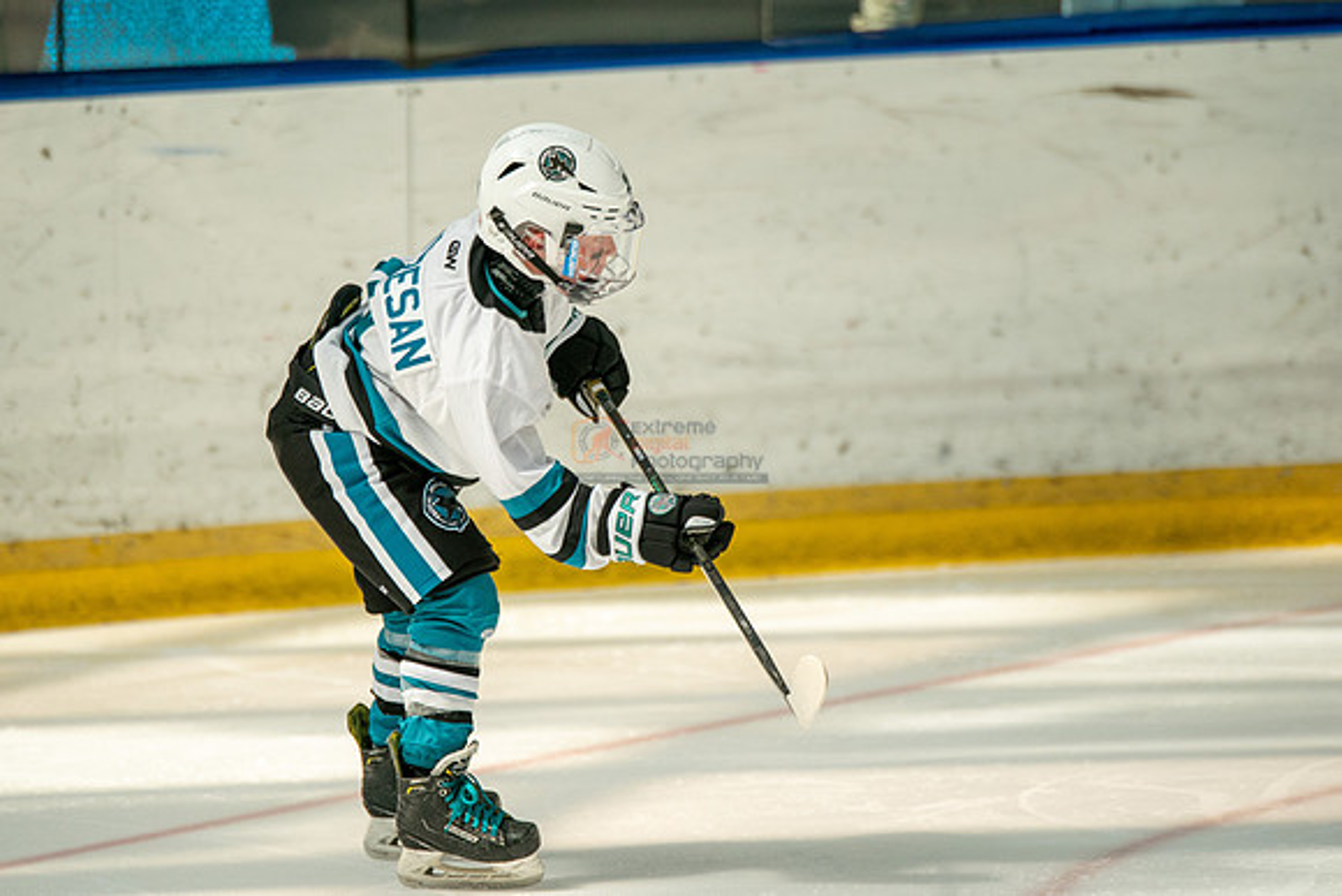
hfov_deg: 5.9
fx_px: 13024
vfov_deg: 3.9
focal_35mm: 349
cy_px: 370
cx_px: 530
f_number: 3.2
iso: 1600
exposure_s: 1/6400
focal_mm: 274
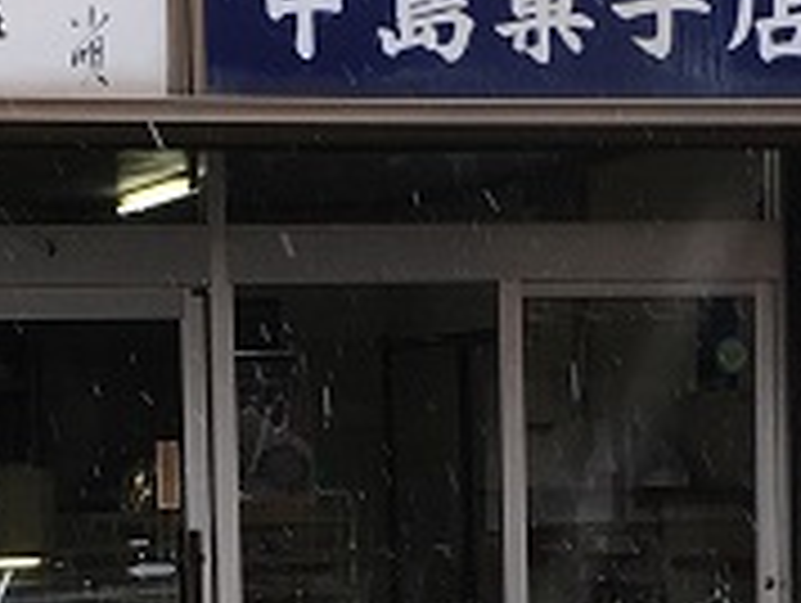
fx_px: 2711
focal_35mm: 117
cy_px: 36
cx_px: 369
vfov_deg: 12.6
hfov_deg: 16.8
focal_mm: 4.15
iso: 32
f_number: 2.2
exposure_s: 1/120
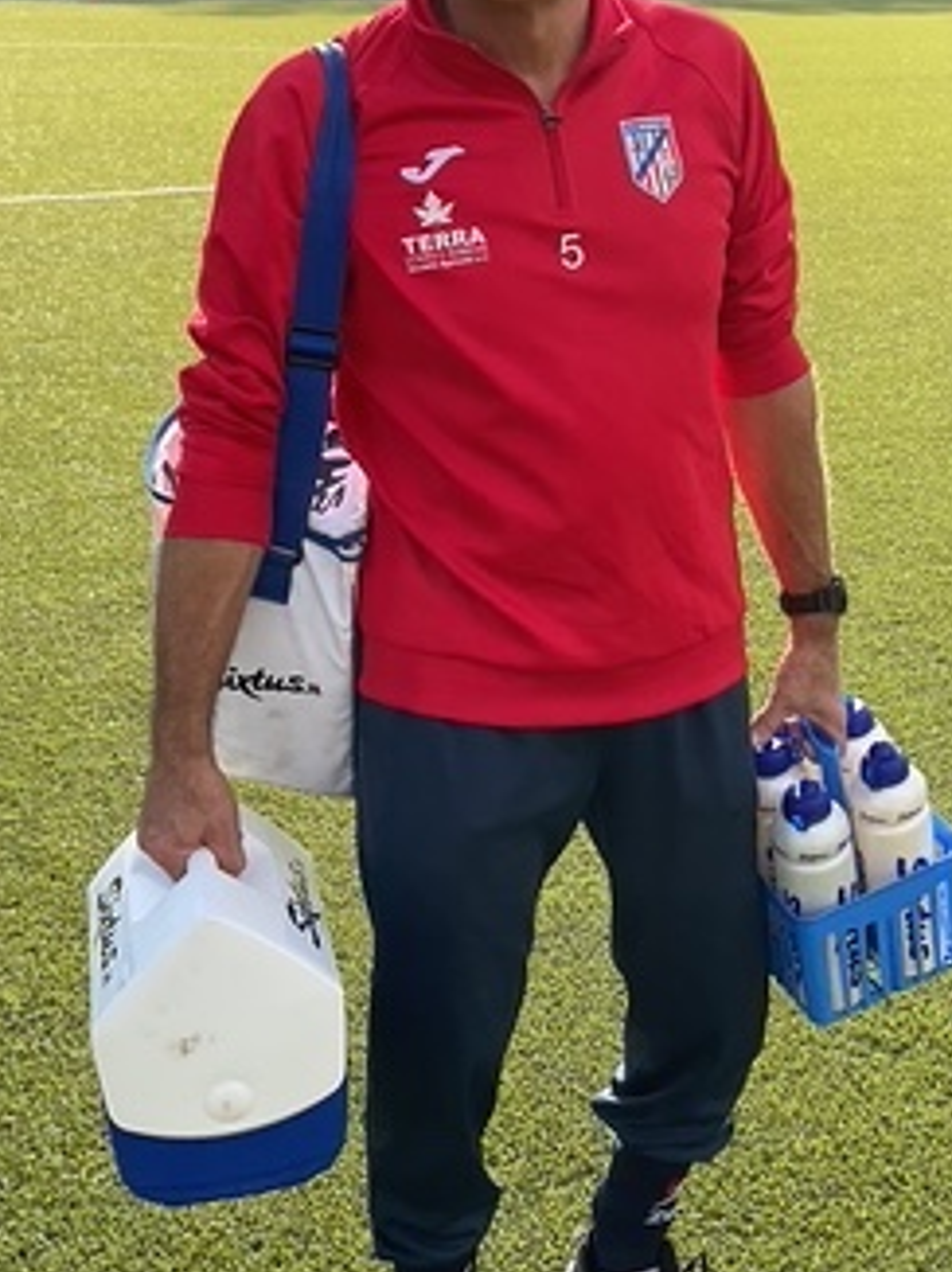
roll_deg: +0.4
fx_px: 2093
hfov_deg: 25.4
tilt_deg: -21.4
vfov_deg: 33.8
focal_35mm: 57
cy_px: 656
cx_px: 675
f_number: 1.8
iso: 16
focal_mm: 3
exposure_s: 1/728
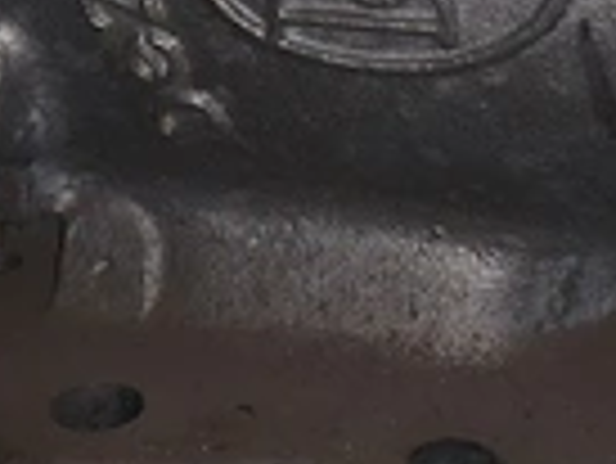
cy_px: 14
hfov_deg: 25.5
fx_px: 1354
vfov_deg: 18.9
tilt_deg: -9.2
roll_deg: -4.2
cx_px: 400
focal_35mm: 76
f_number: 1.8
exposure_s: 1/62
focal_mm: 4.25
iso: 25
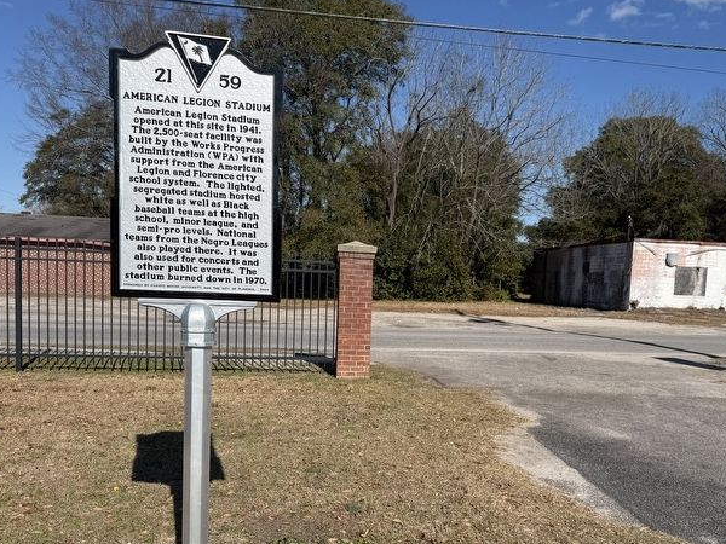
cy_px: 340
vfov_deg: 43.8
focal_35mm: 32
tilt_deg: -4.0
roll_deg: -2.7
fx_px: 671
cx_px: 430
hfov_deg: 56.5
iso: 80
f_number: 1.78
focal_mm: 6.76
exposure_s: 1/7353
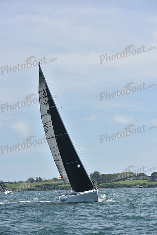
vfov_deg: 18.6
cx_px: 78
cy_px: 118
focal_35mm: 110
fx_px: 719
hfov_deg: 12.5
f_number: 8
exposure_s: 1/1250
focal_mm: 110
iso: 250
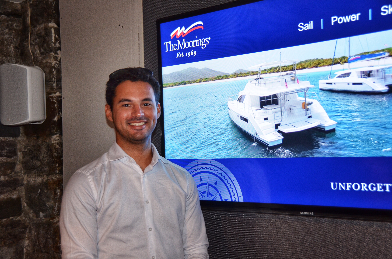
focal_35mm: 51
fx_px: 554
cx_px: 196
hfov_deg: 39.0
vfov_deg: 26.4
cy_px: 130
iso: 800
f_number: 4.2
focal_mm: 34
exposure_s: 1/60
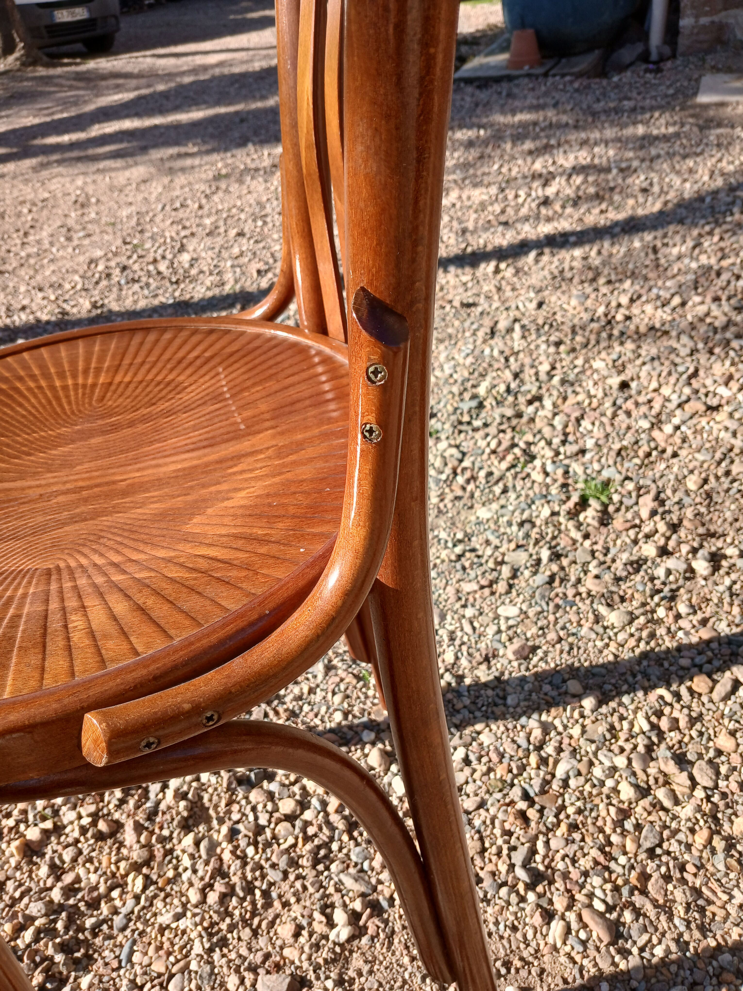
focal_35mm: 26
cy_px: 496
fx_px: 744
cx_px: 372
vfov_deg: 67.3
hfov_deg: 53.1
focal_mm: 3.98
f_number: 1.8
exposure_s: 1/276
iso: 20
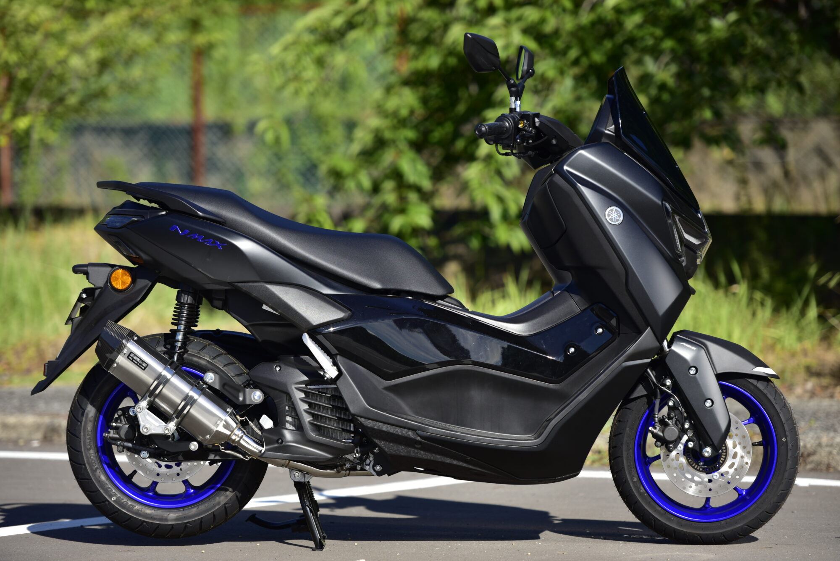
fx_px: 3851
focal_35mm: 165
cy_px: 280
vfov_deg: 8.3
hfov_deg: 12.4
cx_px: 420
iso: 100
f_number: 2.8
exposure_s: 1/1600
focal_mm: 165
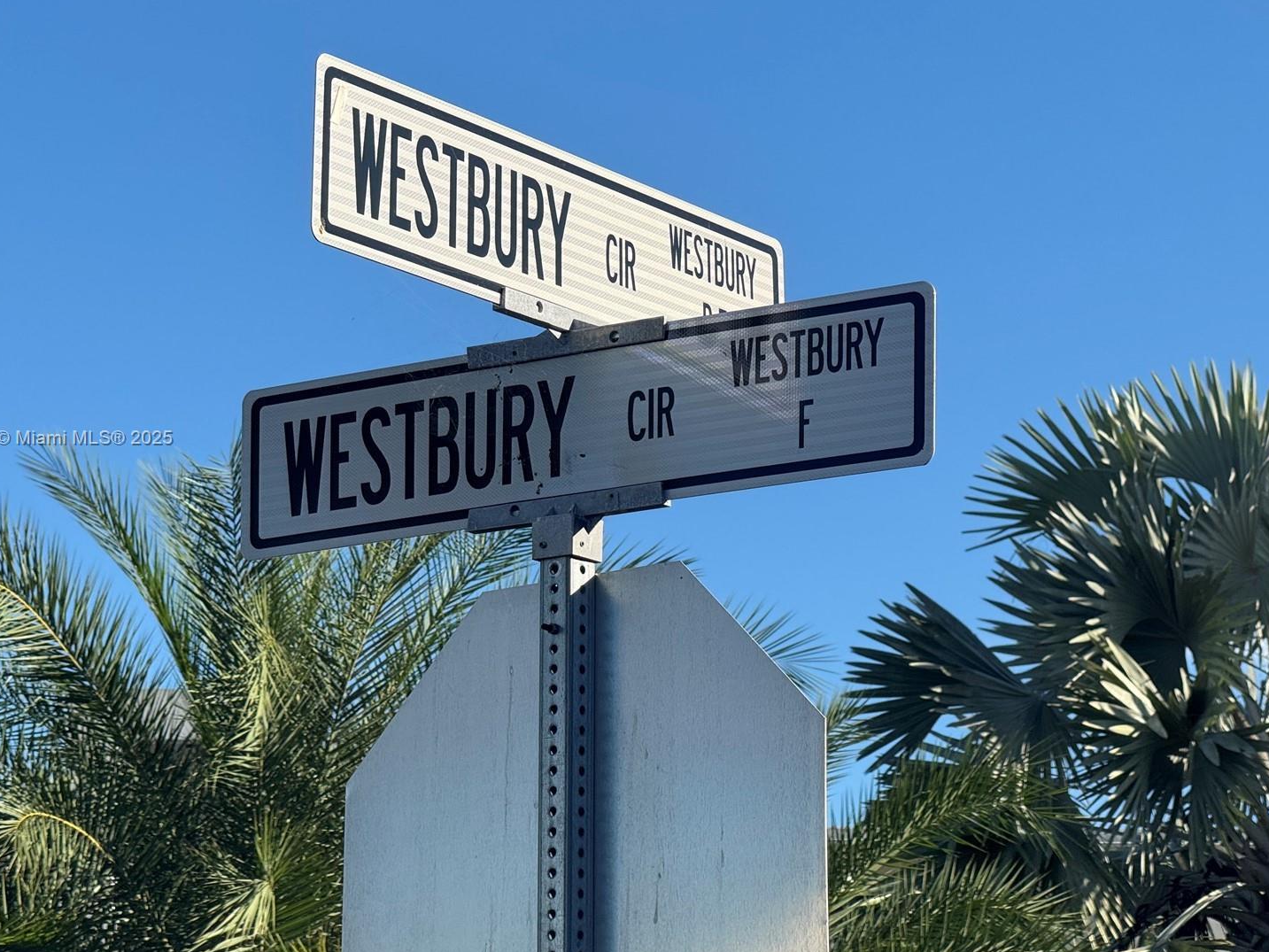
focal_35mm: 134
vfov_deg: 11.1
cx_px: 598
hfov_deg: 14.7
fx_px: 4913
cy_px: 439
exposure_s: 1/1227
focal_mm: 15.66
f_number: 2.8
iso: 50
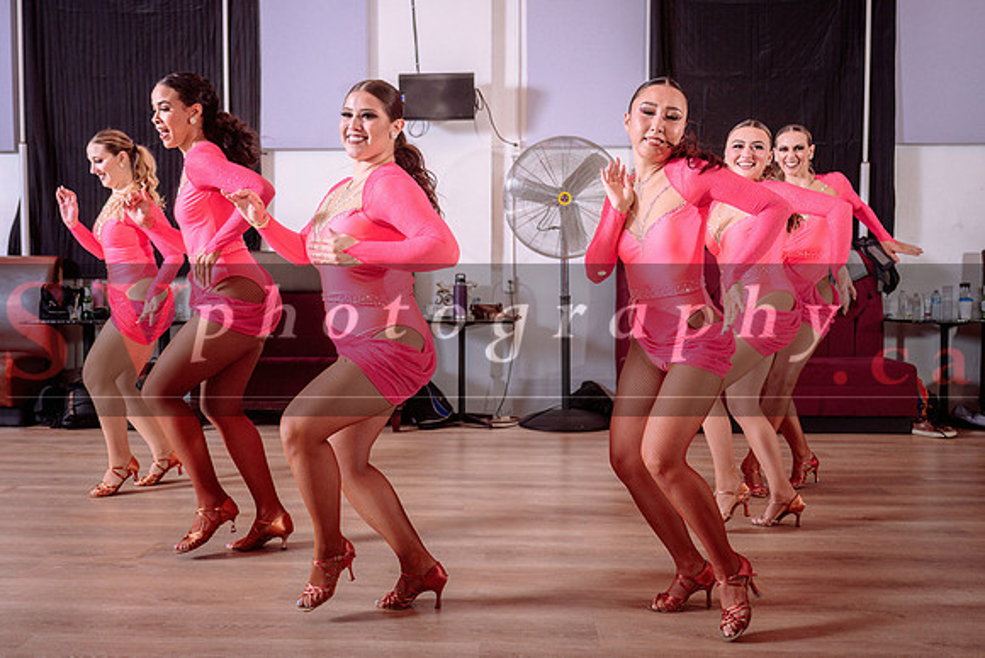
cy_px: 316
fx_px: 888
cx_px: 463
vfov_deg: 40.6
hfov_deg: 58.0
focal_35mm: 32
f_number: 2.8
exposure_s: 1/200
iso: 800
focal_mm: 25
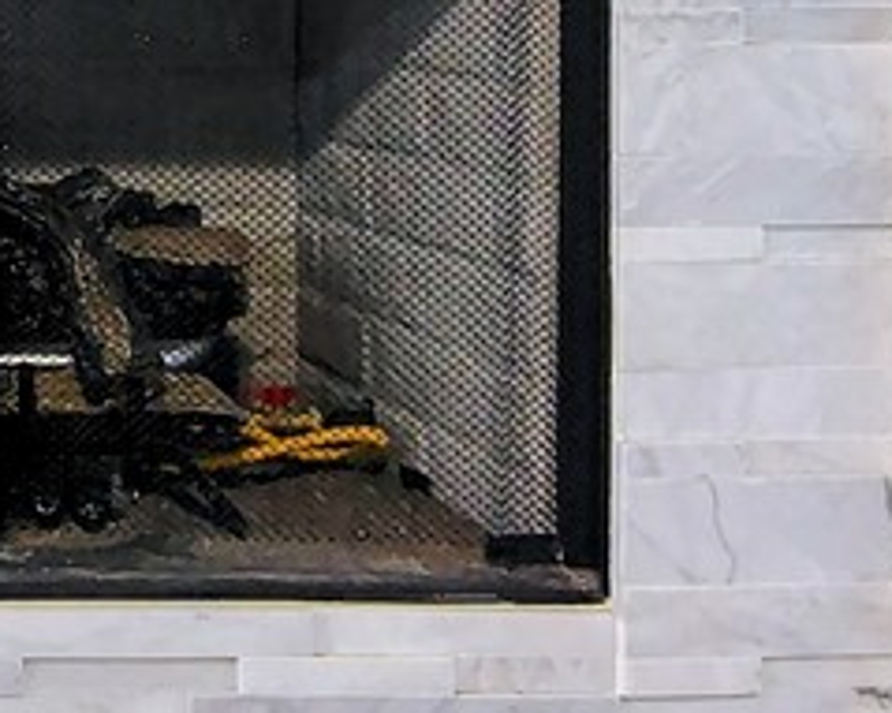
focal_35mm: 67
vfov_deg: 21.9
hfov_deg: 26.5
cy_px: -4
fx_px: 1768
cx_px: -45
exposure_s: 1/24
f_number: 2.2
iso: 595
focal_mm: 2.13
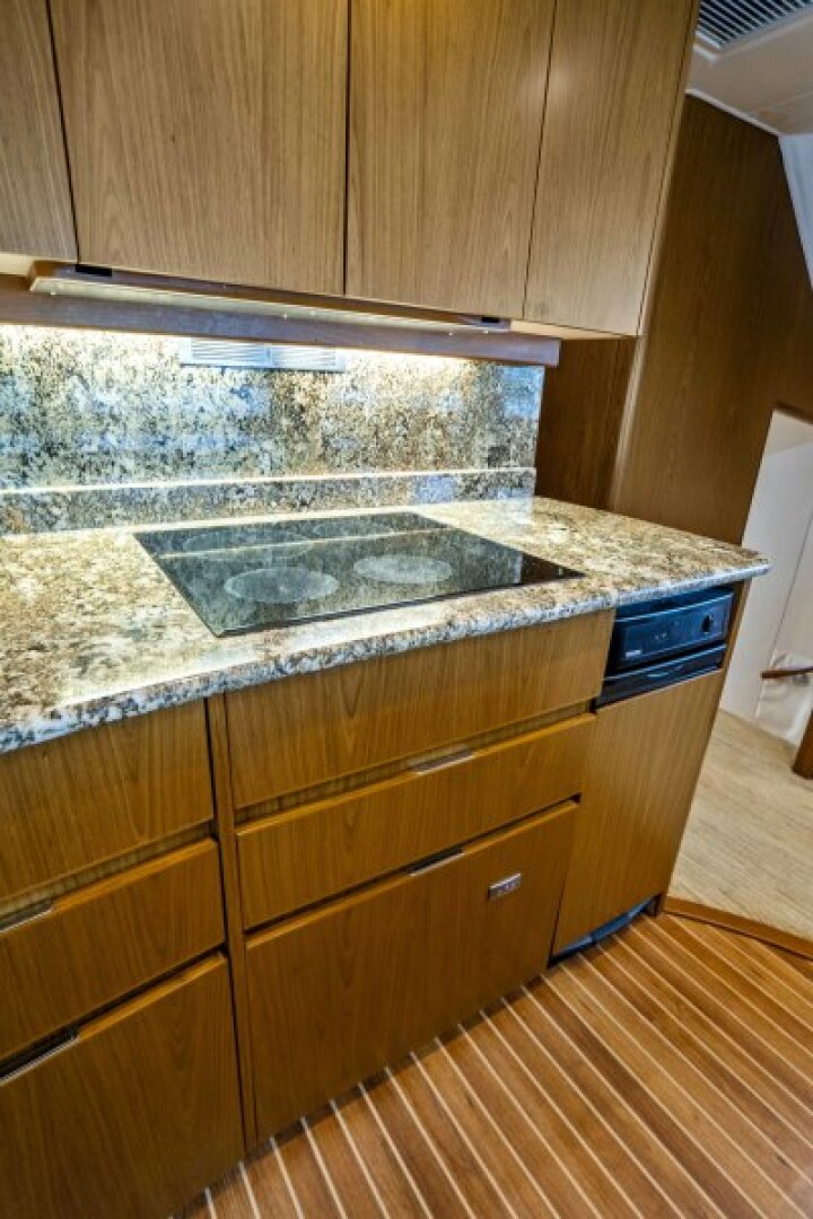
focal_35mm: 17
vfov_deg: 93.3
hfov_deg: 70.4
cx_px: 406
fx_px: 576
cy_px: 610
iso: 400
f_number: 5.6
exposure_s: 1/13
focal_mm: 17
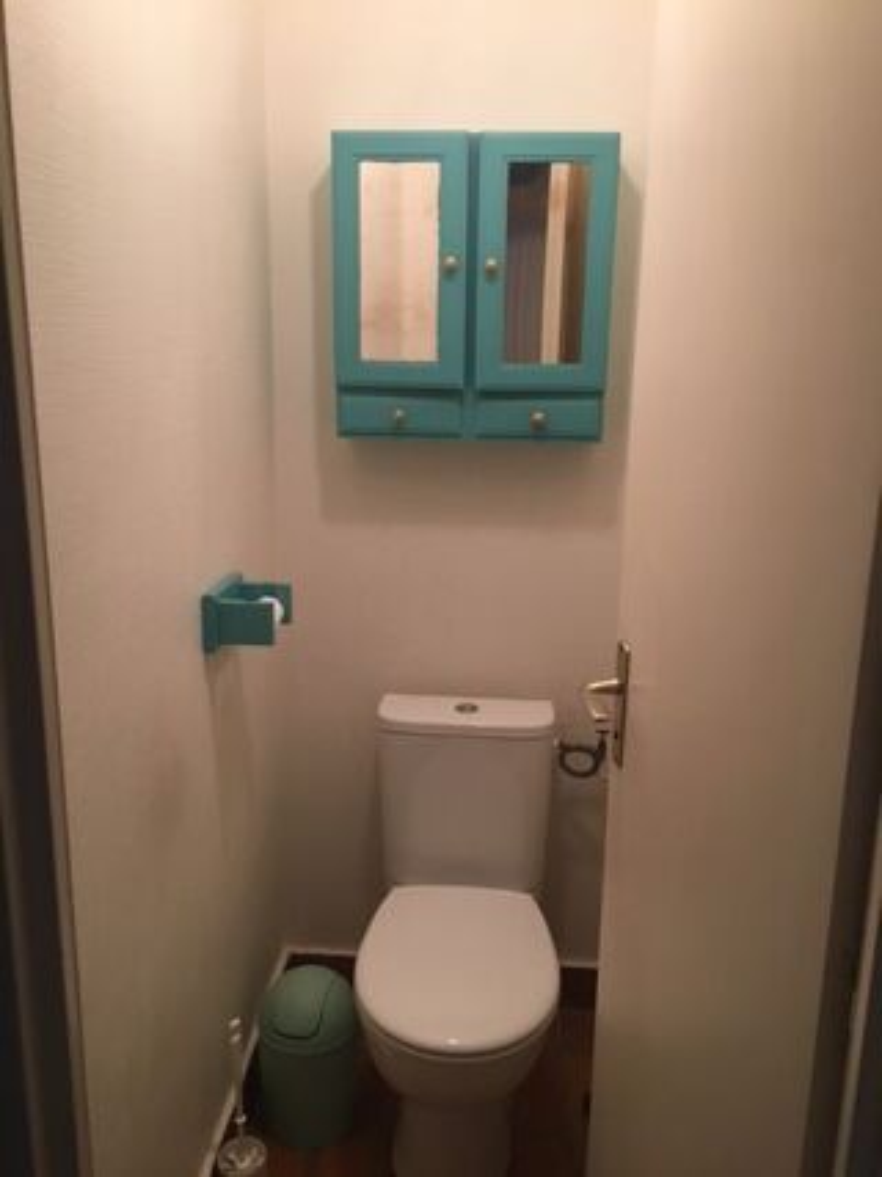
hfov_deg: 48.2
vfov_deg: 61.7
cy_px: 588
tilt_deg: -12.5
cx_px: 441
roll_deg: -1.0
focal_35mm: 29
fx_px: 986
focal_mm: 4.15
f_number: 2.2
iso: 100
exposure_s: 1/33
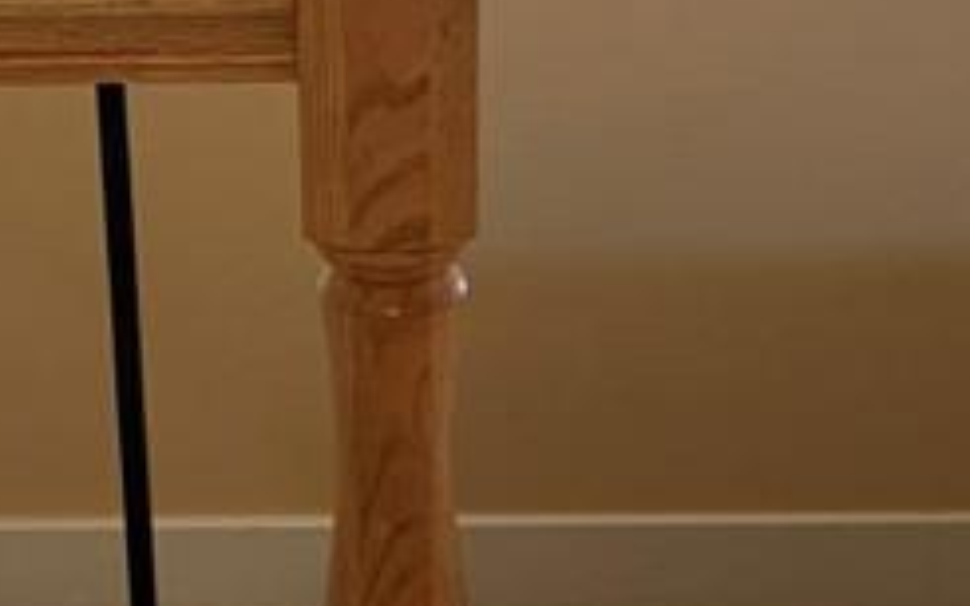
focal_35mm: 115
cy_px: 222
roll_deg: +2.4
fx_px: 3039
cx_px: 222
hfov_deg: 18.0
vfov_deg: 11.4
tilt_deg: -28.8
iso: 125
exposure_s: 1/60
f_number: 1.8
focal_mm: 4.25
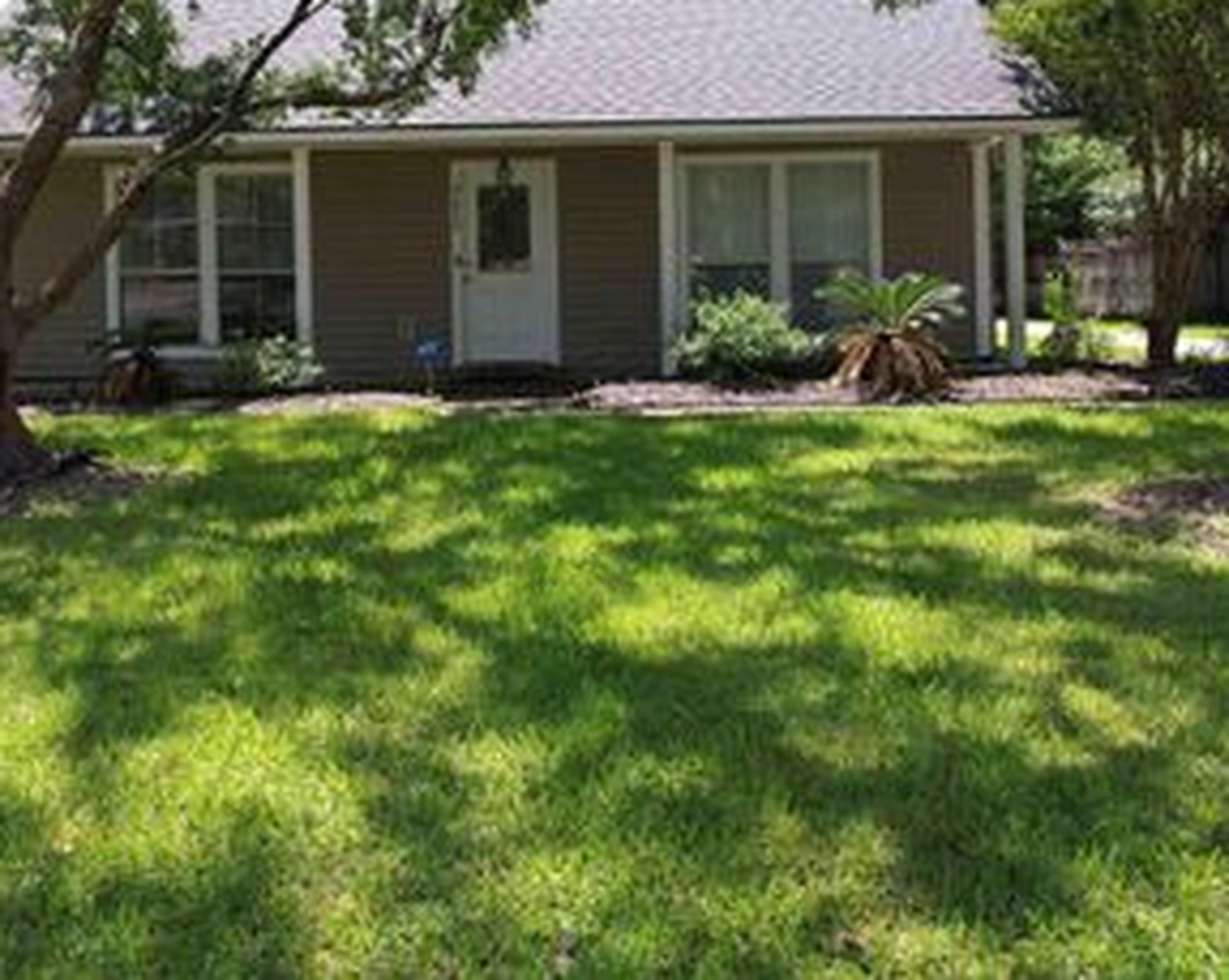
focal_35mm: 36
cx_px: 505
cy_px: 272
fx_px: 1308
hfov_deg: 50.1
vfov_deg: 40.2
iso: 100
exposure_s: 1/725
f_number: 2.8
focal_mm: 8.38
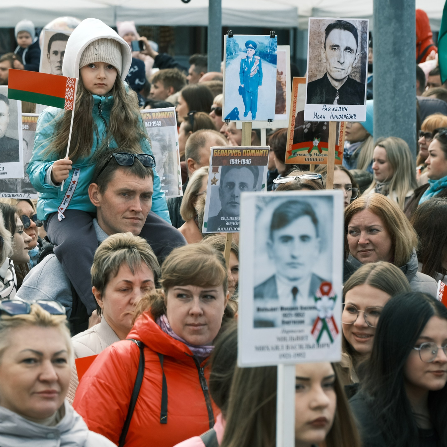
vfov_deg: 7.1
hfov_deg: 7.1
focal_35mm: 245
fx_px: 3579
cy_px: 181
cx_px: 48
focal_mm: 101.6
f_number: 7.1
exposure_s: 1/200
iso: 200
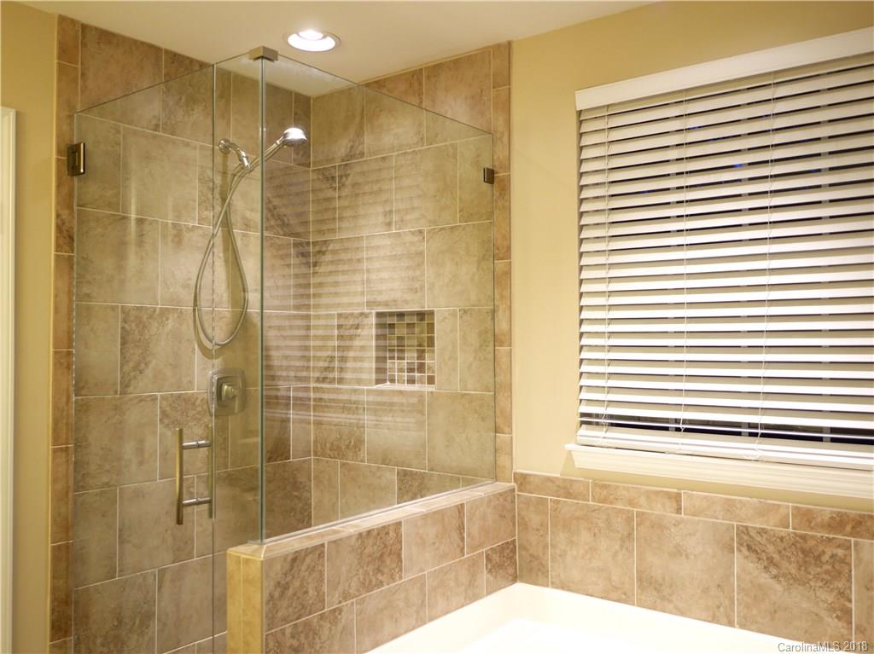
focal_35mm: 30
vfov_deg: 46.8
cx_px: 437
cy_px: 327
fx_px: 757
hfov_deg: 60.0
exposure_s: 1/80
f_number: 1.7
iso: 200
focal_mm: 15
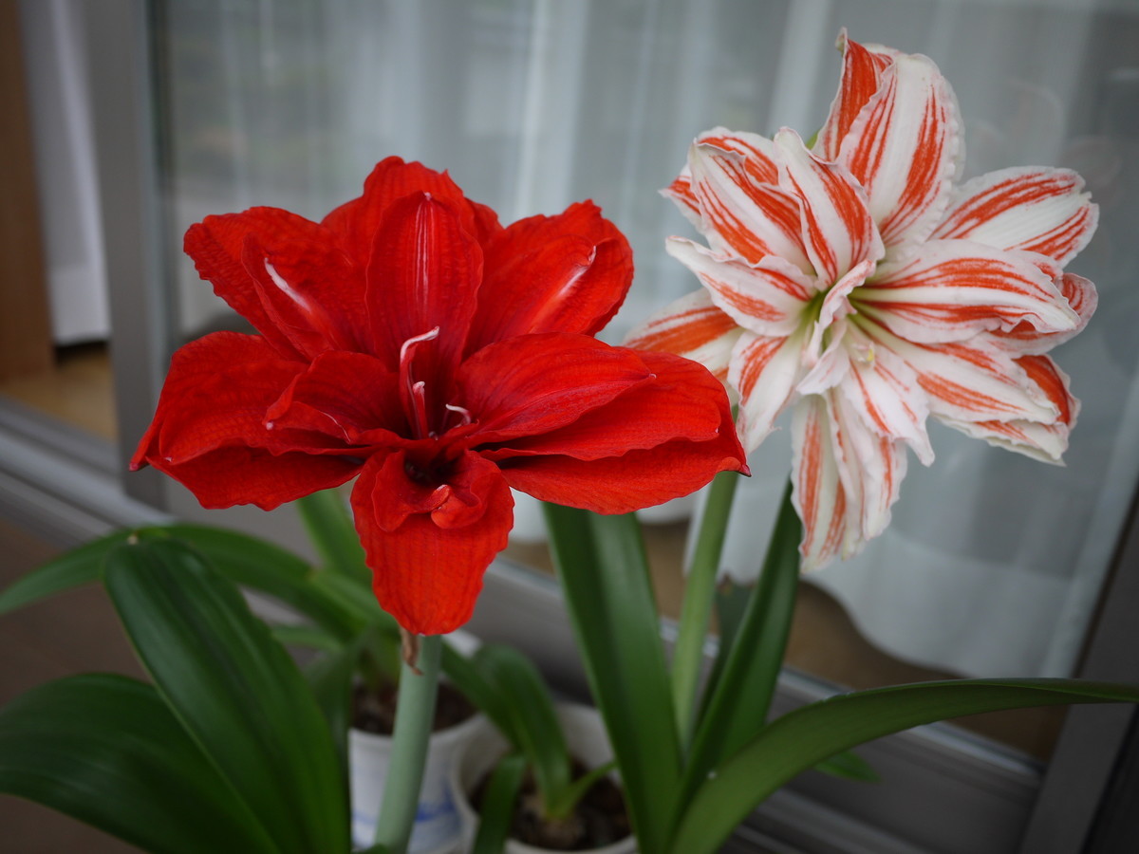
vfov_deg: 49.7
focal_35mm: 28
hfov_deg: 63.4
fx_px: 921
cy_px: 427
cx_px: 570
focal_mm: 14
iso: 100
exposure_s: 1/1000
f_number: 2.5
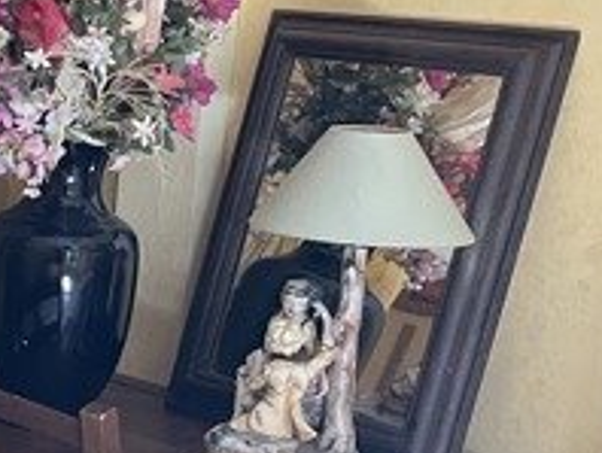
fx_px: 1828
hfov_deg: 15.3
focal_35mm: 105
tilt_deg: -10.1
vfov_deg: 14.1
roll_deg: -0.6
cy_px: 268
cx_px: -578
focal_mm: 5.1
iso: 320
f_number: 1.6
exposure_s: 1/60
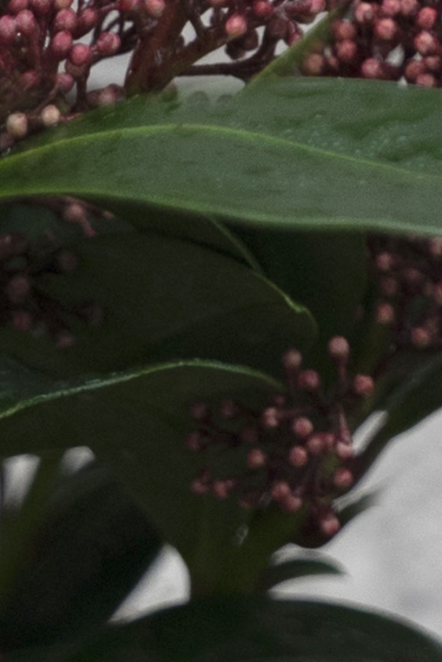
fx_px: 25401
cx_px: -609
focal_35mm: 1380
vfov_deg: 1.5
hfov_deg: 1.0
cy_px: 1071
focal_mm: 175
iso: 500
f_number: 2.8
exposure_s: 1/60
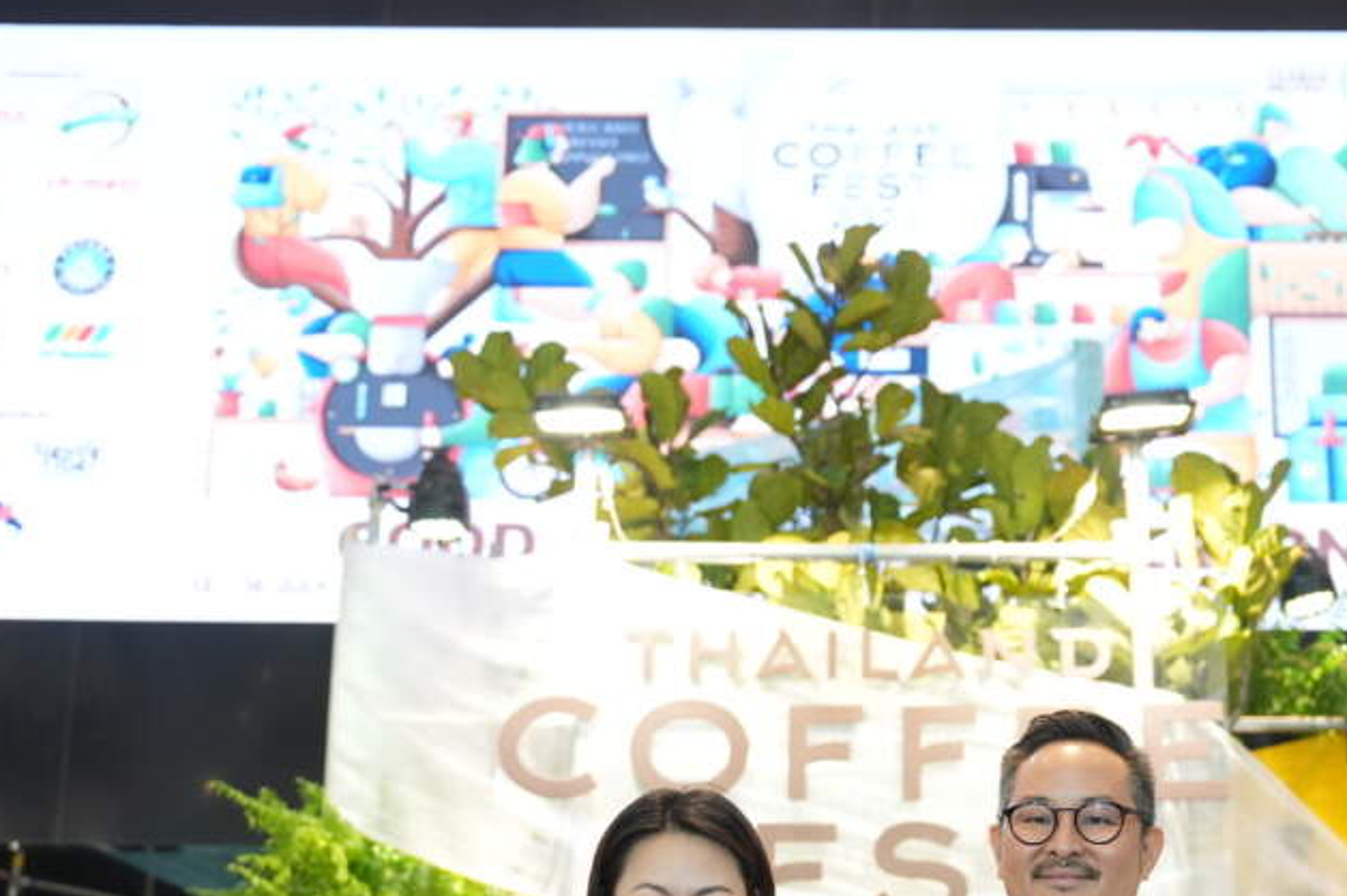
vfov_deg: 20.4
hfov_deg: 30.8
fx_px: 2431
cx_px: 845
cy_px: 832
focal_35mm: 65
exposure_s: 1/125
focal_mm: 34
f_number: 2.8
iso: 1250
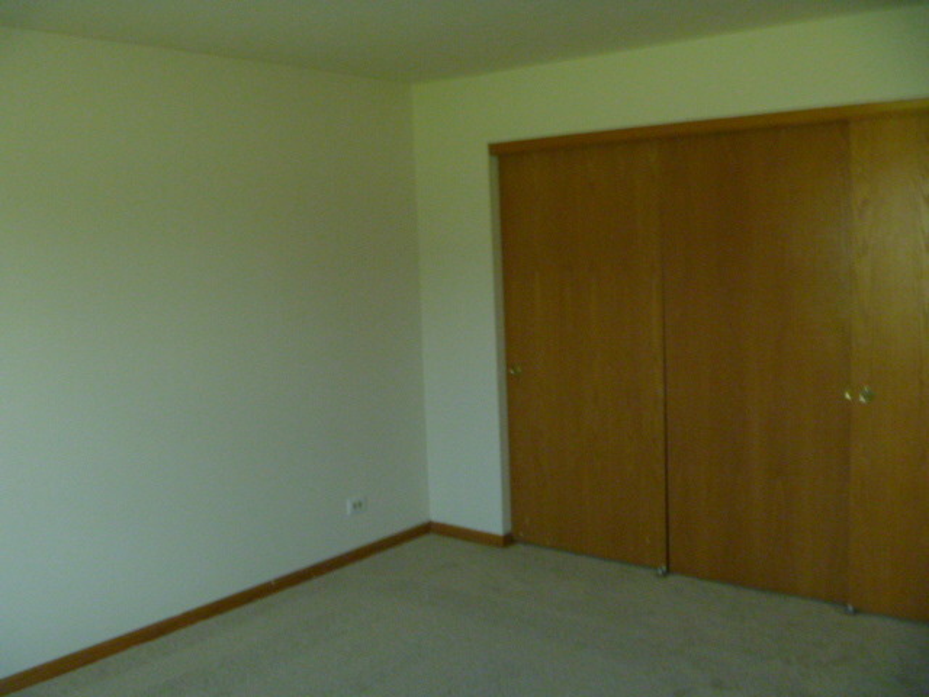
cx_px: 464
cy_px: 348
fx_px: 939
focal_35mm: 35
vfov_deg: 40.7
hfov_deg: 52.6
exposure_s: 1/60
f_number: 3.5
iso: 400
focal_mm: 6.3
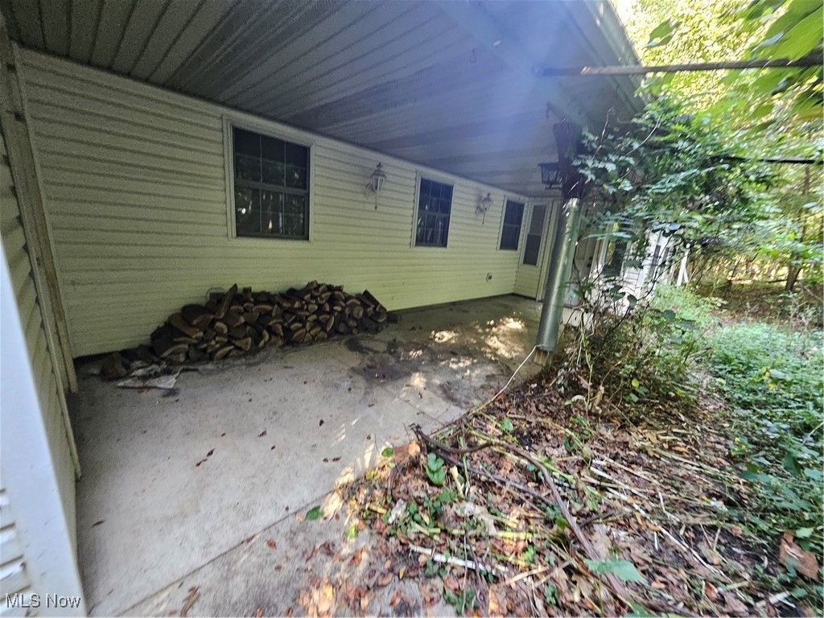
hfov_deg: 106.2
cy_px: 309
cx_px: 412
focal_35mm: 13
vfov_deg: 89.9
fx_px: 309
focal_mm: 1.74
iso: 320
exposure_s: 1/40
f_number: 2.2
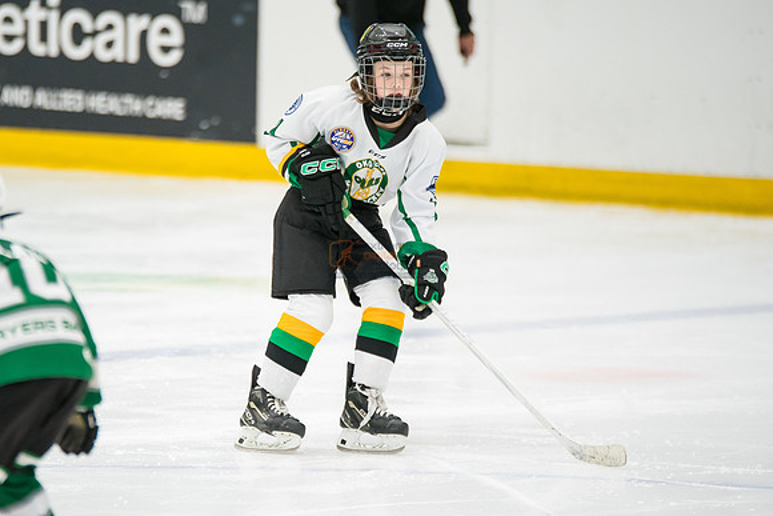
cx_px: 270
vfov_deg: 3.5
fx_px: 8390
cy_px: 298
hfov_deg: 5.3
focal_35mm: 391
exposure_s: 1/1250
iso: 3200
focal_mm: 300
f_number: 3.2
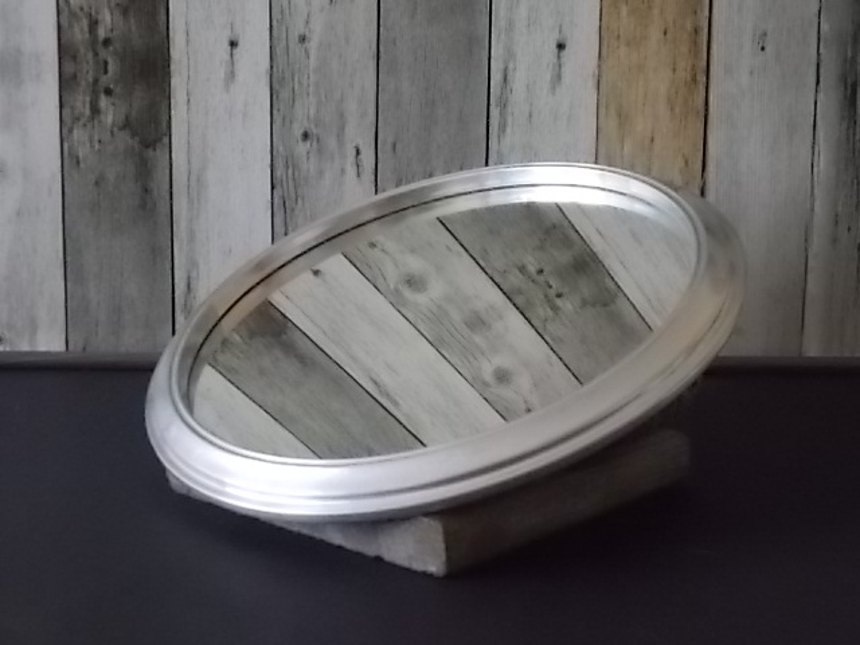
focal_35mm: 58
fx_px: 1441
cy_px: 322
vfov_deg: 25.2
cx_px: 430
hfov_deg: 33.2
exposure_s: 1/100
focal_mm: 10.3
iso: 800
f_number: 4.9
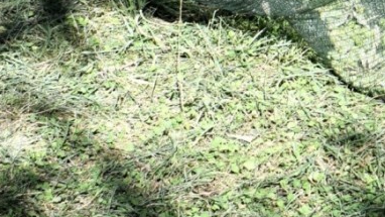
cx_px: 524
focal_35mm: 164
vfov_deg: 6.6
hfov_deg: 12.6
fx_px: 1674
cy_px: -460
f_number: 9
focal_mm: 24
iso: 250
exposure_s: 1/250
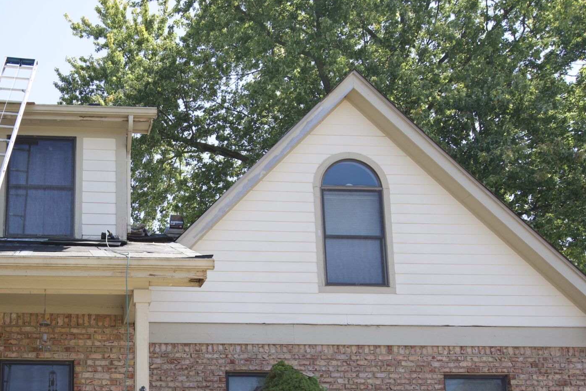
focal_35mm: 46
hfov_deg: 40.9
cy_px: 347
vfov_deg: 28.2
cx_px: 114
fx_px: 749
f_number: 4
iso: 500
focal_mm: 25
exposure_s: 1/1250
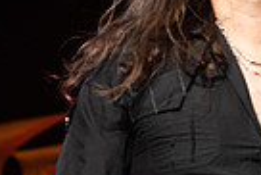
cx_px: 319
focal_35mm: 238
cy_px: 53
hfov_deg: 8.5
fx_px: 1727
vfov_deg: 5.8
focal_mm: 56
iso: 2000
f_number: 3.2
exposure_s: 1/320
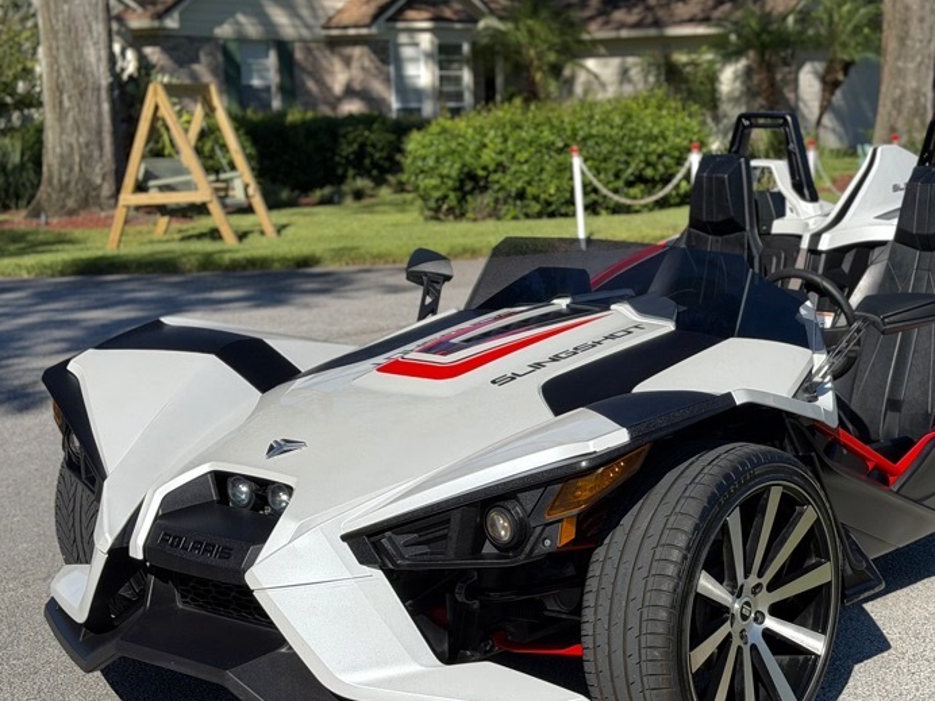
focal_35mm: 71
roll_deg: +1.8
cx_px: 615
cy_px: 444
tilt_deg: -10.0
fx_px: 1918
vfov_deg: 20.7
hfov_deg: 27.3
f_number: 1.78
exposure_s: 1/7143
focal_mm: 6.76
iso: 64
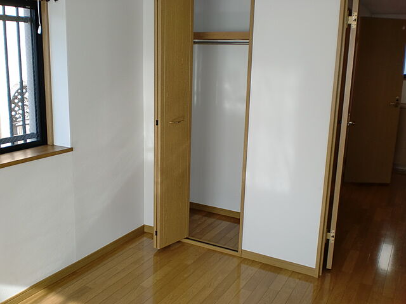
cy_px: 152
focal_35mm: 35
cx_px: 203
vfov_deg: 40.7
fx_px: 411
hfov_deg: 52.6
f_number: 3.1
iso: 64
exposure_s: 1/60
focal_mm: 6.3
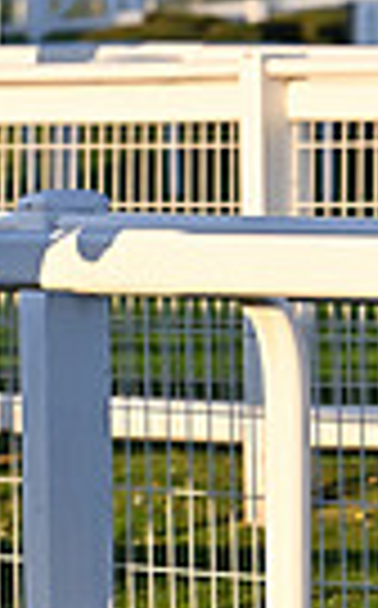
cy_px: 160
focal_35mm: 703
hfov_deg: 1.8
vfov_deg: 3.0
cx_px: -904
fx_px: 11625
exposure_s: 1/1250
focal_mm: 160
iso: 640
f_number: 6.3
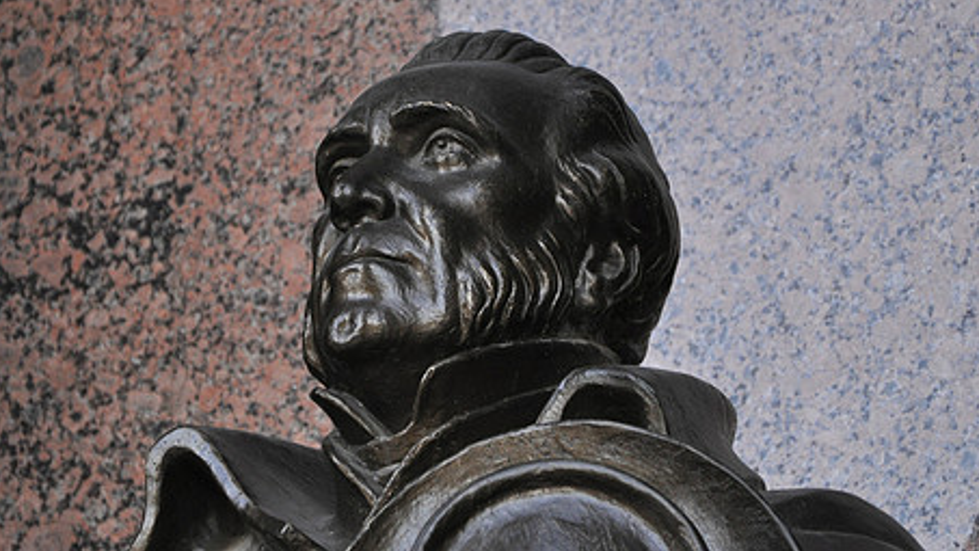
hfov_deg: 11.9
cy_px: 276
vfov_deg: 6.7
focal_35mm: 181
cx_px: 473
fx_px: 4699
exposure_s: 1/60
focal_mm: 90
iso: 800
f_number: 5.6
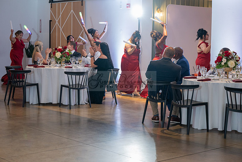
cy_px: 81
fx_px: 471
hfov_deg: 28.8
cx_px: 121
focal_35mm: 70
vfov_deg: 19.5
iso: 1600
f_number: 2.8
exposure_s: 1/125
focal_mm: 70
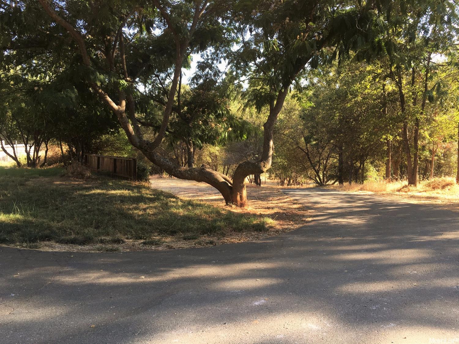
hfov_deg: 61.7
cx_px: 230
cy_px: 172
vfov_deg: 48.2
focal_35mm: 29
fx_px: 384
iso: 25
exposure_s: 1/161
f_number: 2.2
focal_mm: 4.15
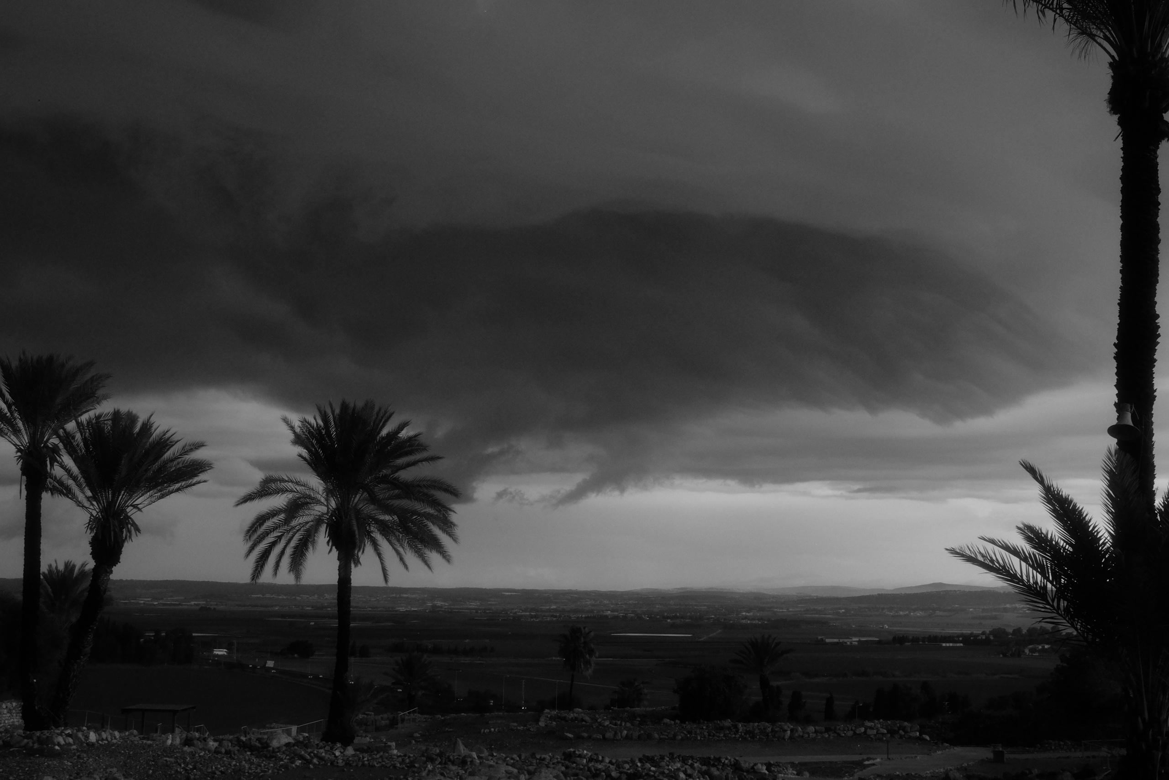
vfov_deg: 30.5
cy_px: 390
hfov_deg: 44.5
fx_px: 1429
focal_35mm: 44
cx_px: 584
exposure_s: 1/160
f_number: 11
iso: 1000
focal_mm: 29.5
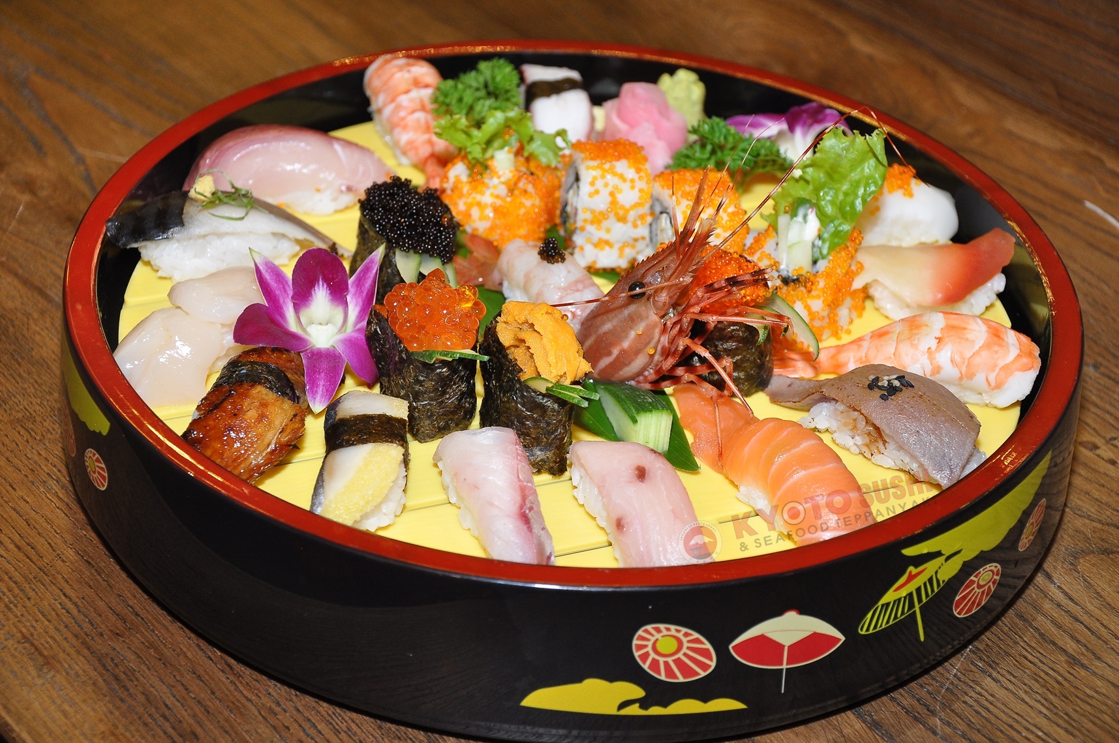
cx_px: 560
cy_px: 372
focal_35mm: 75
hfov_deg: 27.0
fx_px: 2328
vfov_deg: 18.1
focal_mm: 50
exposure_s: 1/60
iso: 640
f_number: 5.6
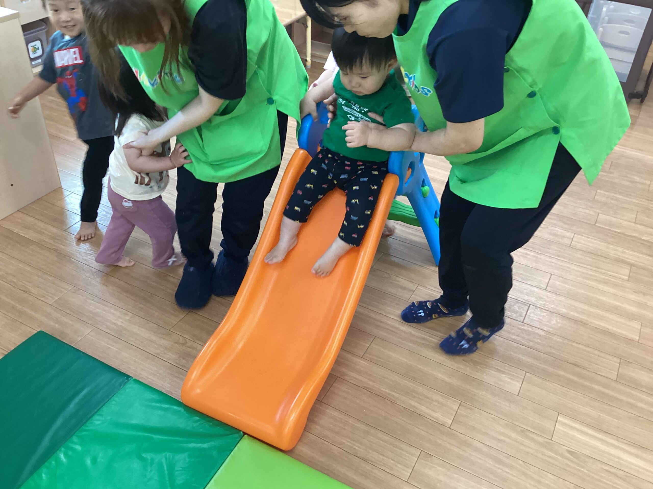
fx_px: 585
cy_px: 244
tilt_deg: -37.4
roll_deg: -5.0
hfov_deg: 58.4
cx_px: 326
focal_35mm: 31
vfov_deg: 45.4
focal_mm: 3.3
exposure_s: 1/60
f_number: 2.4
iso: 160
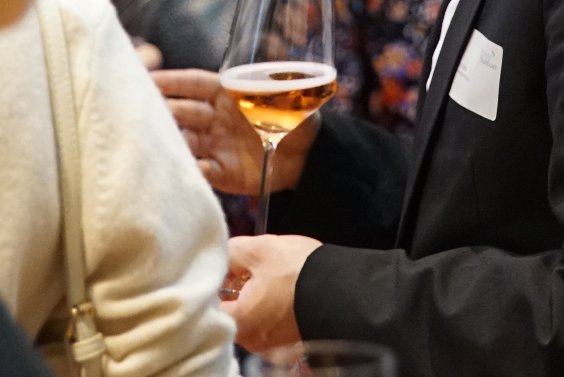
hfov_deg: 10.1
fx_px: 3198
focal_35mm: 204
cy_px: -152
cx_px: 290
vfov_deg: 6.7
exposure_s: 1/200
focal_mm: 70
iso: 10000
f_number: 2.8
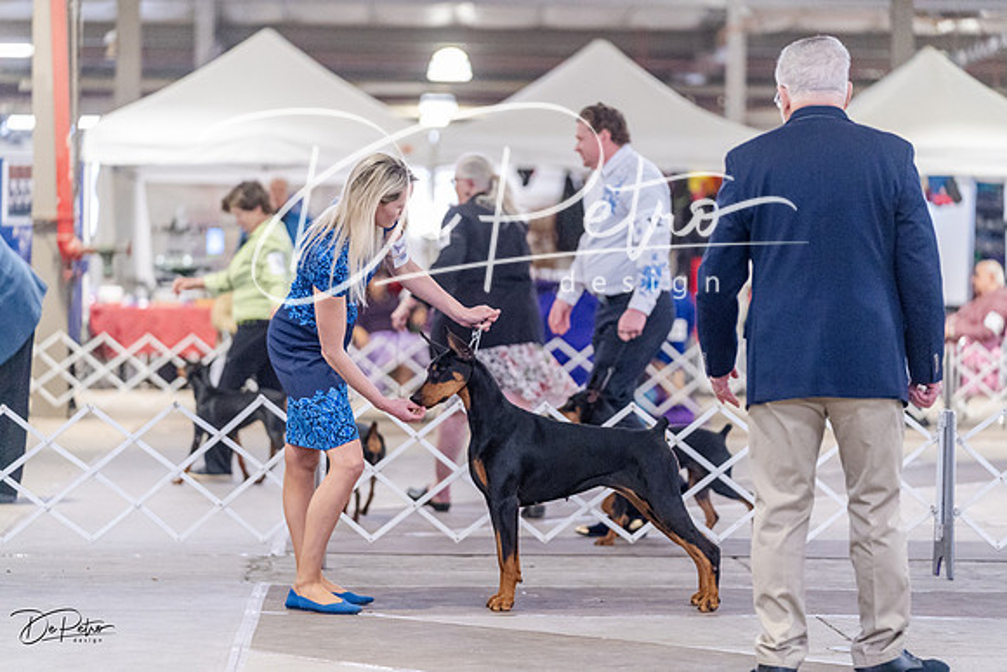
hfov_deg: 15.0
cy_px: 336
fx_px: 3833
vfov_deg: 10.0
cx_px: 504
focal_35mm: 137
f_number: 2.8
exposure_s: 1/400
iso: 6400
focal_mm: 137
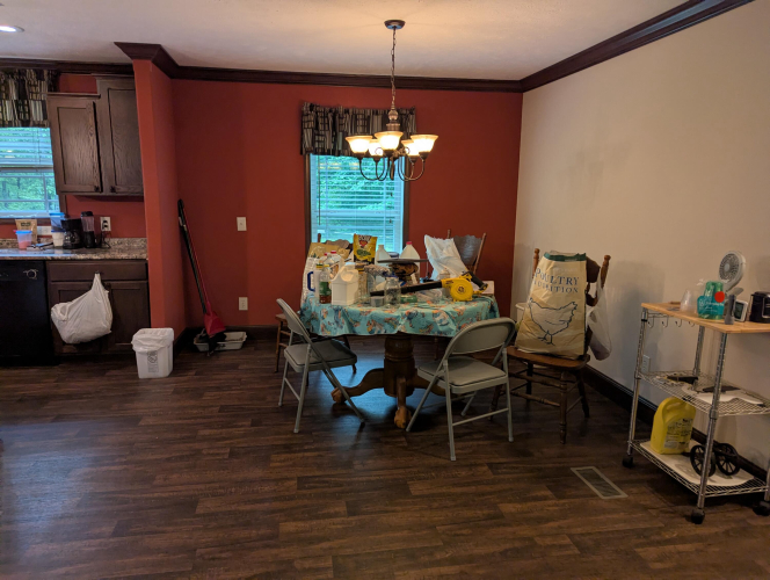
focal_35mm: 24
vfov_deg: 56.9
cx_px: 385
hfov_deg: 71.5
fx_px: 535
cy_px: 290
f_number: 1.85
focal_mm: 6.81
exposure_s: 1/30
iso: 86
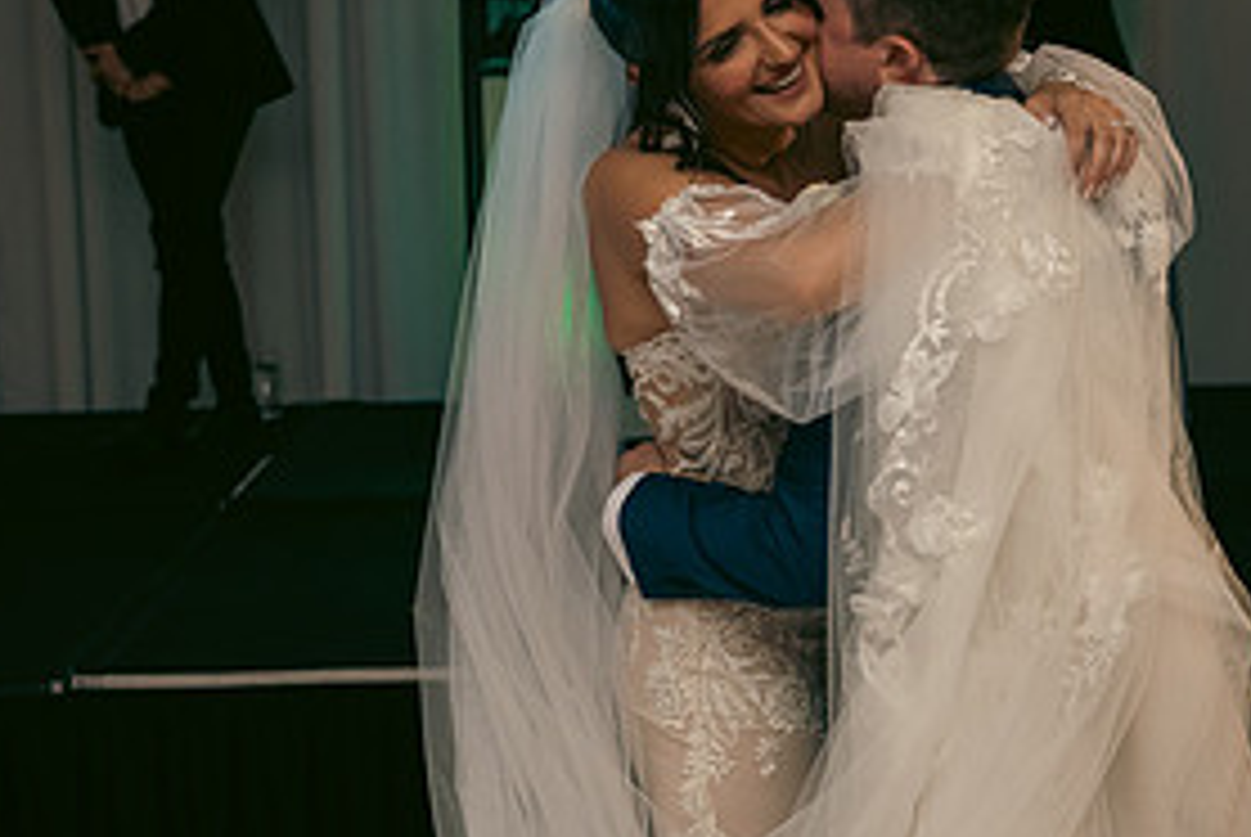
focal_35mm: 75
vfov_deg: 18.2
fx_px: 2609
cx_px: 950
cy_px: 349
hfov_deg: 26.6
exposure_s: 1/160
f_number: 3.5
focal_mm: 36
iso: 640
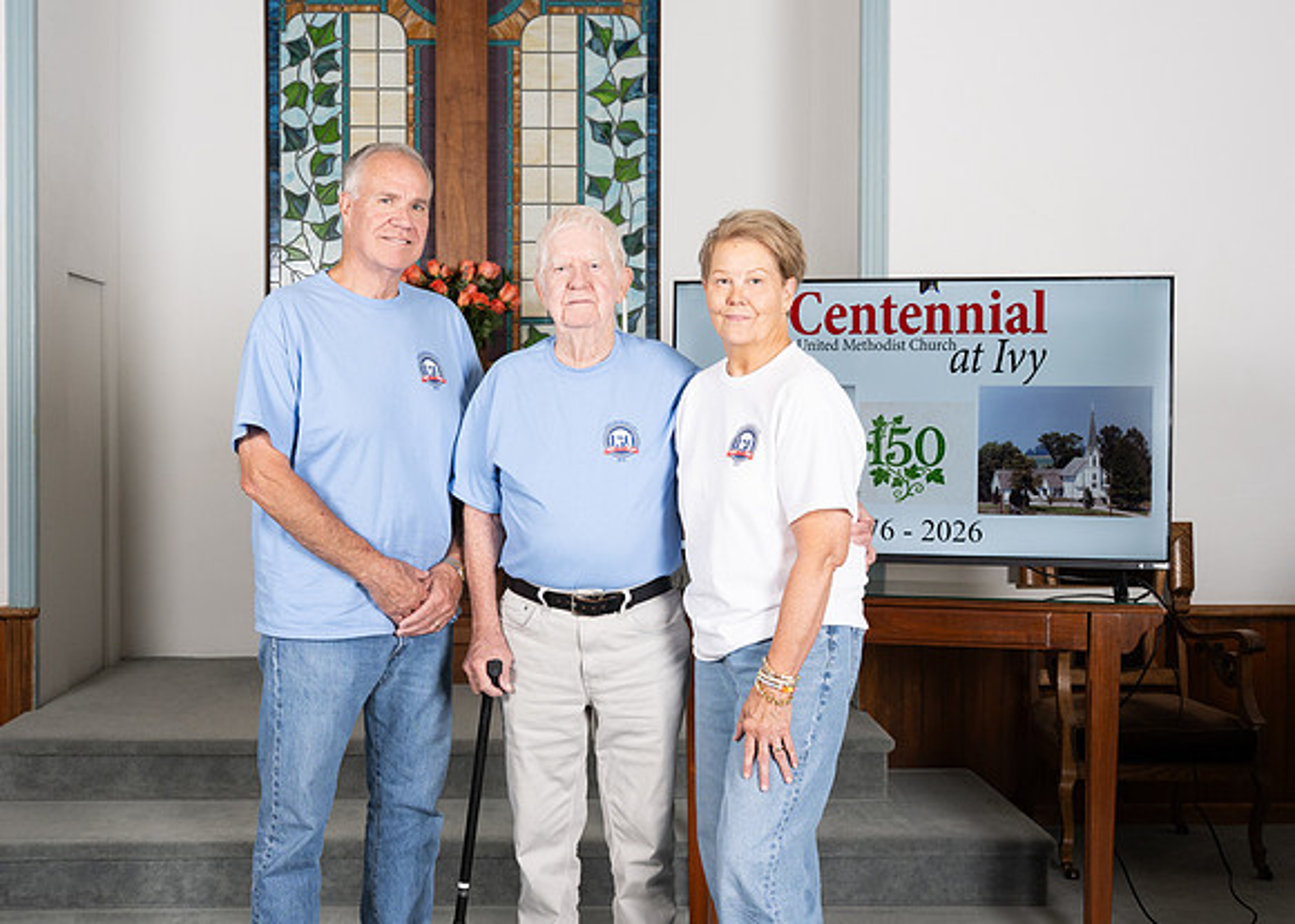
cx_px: 591
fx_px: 1726
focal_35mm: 47
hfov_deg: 41.1
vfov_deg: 30.0
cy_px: 459
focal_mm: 28
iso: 200
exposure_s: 1/160
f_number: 5.6
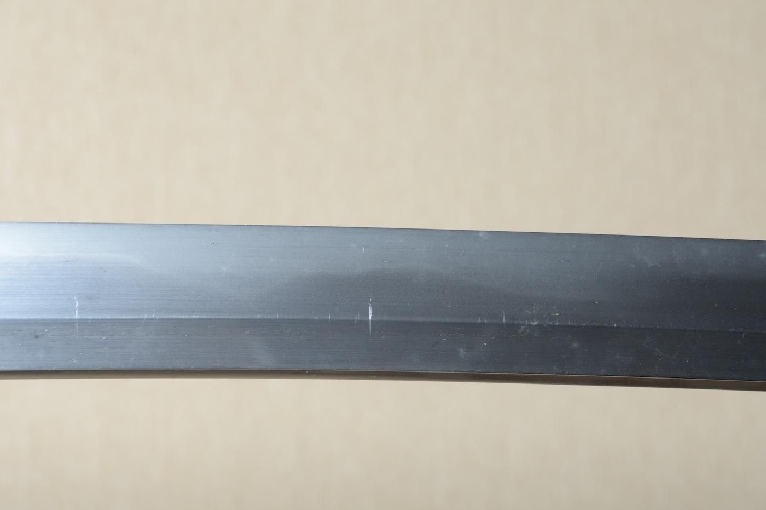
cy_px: 255
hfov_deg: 14.4
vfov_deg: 9.6
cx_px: 383
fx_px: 3030
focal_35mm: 142
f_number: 11
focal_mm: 95
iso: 400
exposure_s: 1/2
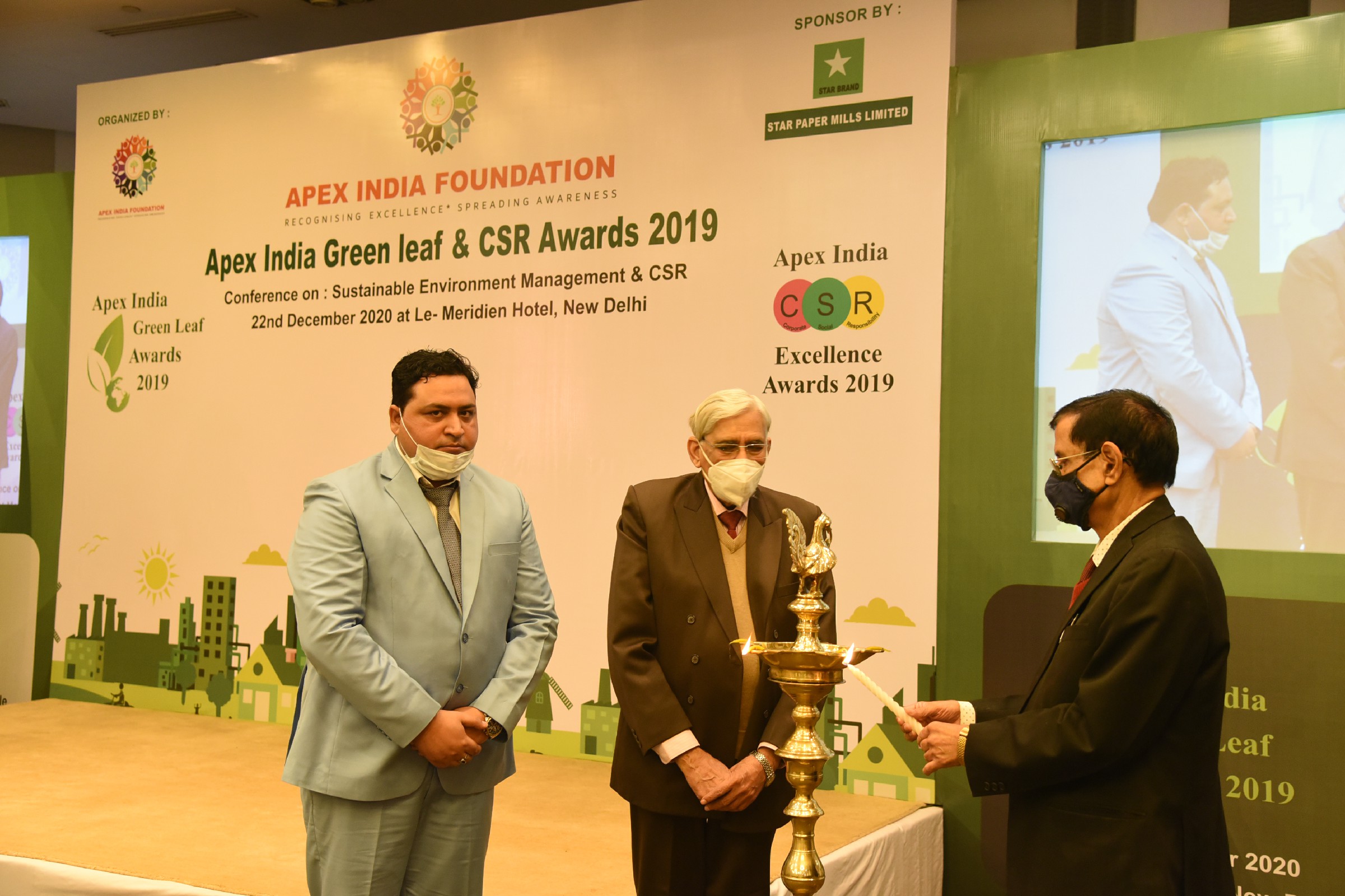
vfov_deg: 33.4
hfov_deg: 48.5
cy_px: 448
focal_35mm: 40
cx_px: 672
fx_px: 1494
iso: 2500
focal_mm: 40
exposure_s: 1/60
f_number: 4.5
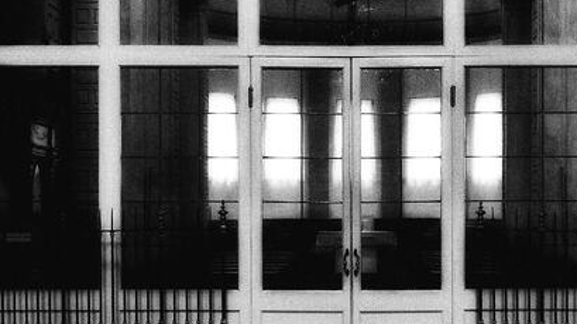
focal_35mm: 80
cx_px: 365
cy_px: 217
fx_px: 1224
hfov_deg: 26.4
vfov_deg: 15.1
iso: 200
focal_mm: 25
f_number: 1.4
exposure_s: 1/80
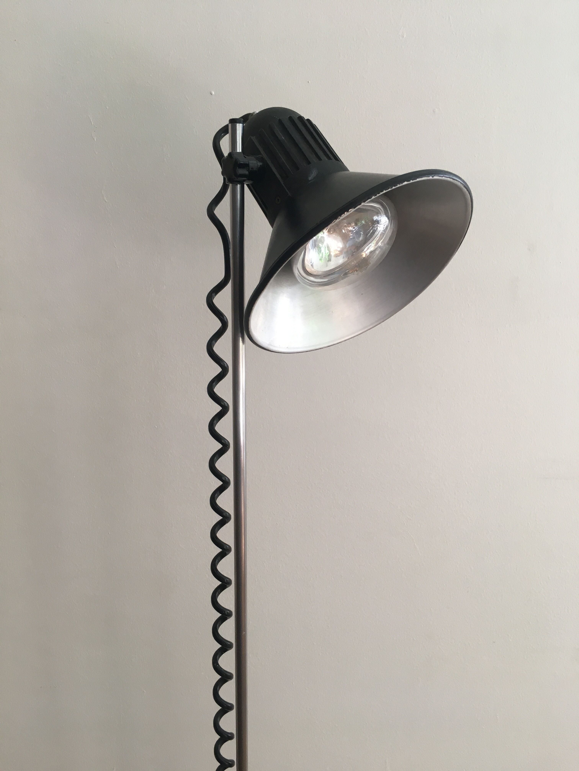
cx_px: 290
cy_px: 386
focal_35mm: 29
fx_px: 647
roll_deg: +0.3
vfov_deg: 61.7
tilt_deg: -11.4
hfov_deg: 48.2
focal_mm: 4.15
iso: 40
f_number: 2.2
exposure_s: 1/33
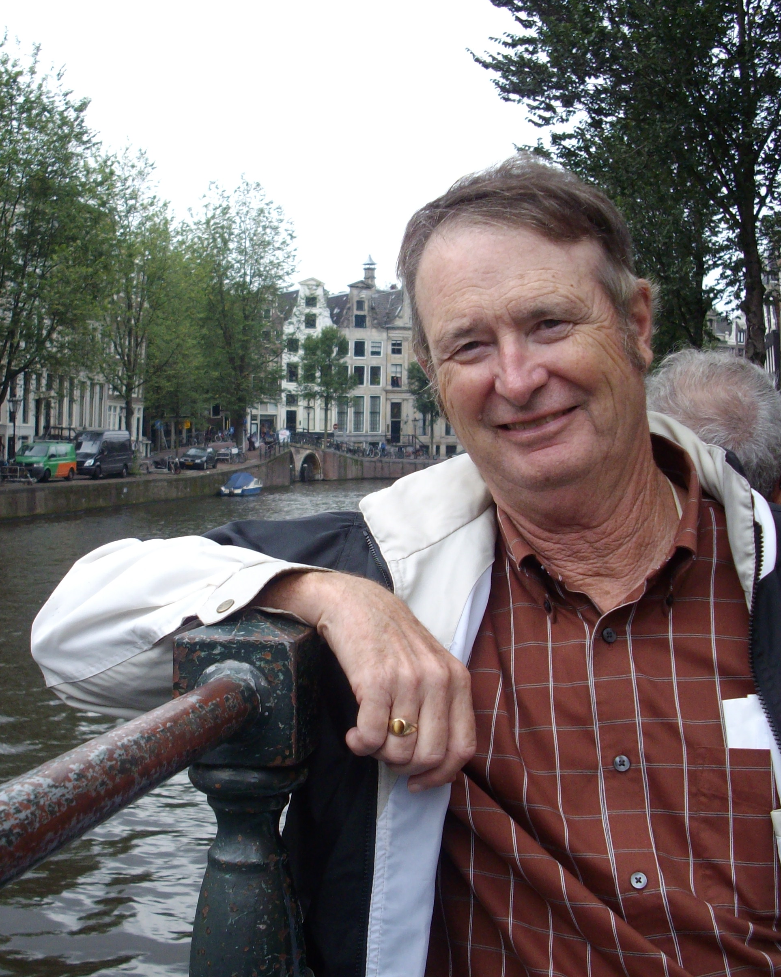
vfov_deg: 38.0
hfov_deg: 30.7
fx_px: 1416
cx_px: 302
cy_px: 493
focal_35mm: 49
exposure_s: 1/160
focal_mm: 6.2
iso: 80
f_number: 2.8
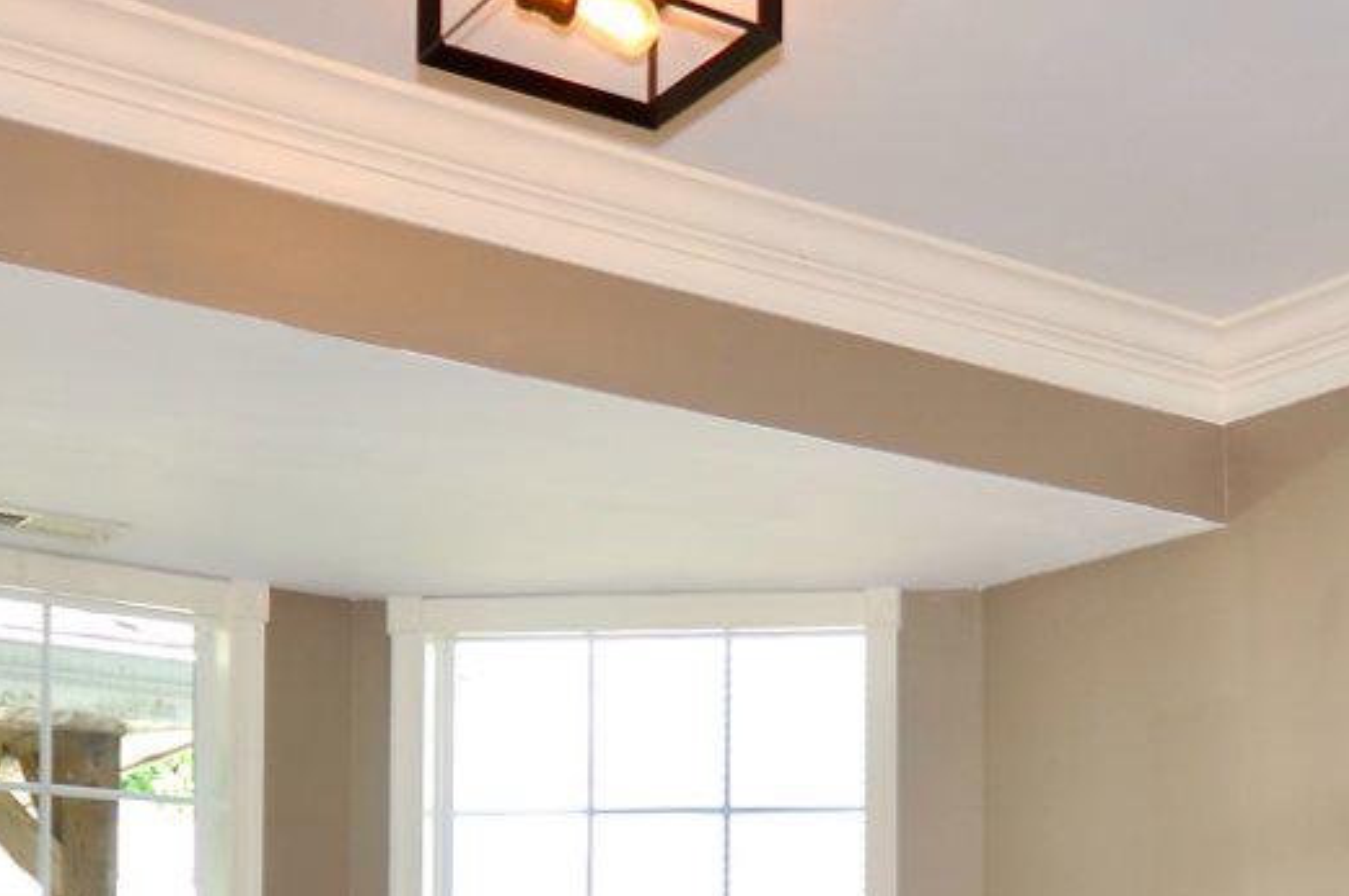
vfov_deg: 21.0
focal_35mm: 59
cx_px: 1064
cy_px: 1137
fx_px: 2208
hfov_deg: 33.1
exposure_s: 1/60
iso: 100
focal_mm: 10
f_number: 4
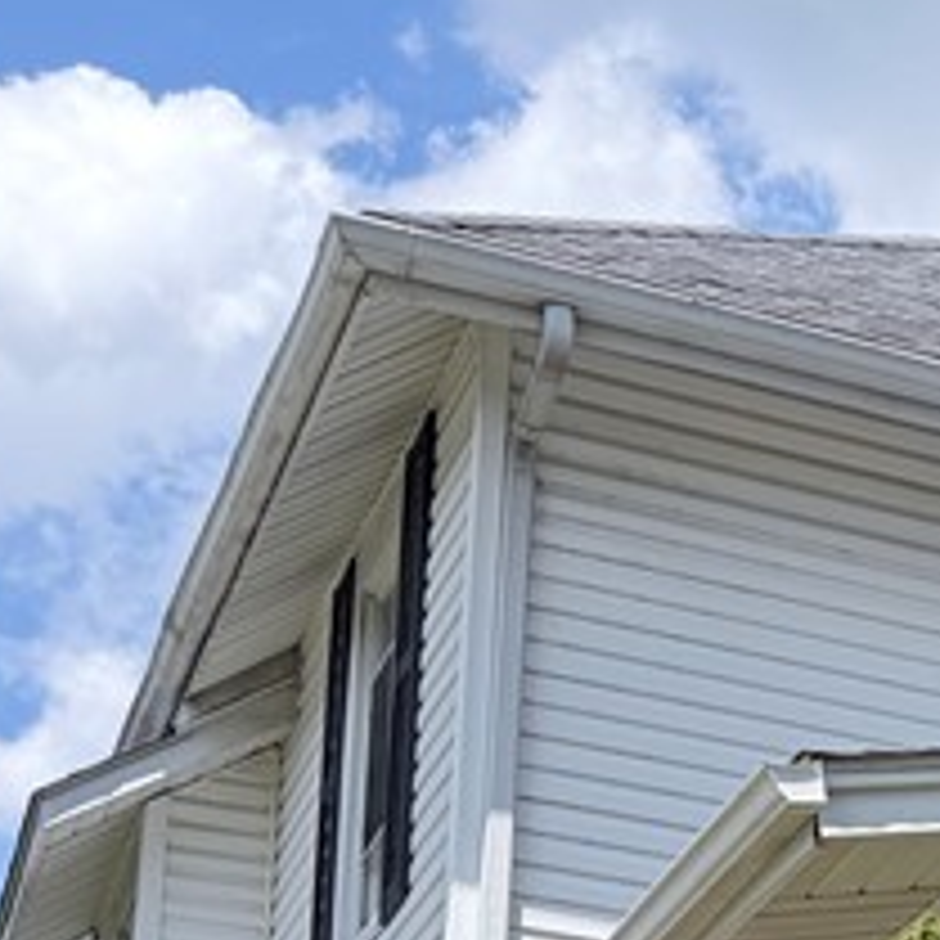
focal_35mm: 104
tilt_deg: +8.7
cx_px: 1588
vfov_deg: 15.5
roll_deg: -0.4
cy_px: 1385
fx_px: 3195
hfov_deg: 15.0
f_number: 1.78
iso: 100
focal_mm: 6.76
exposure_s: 1/3584
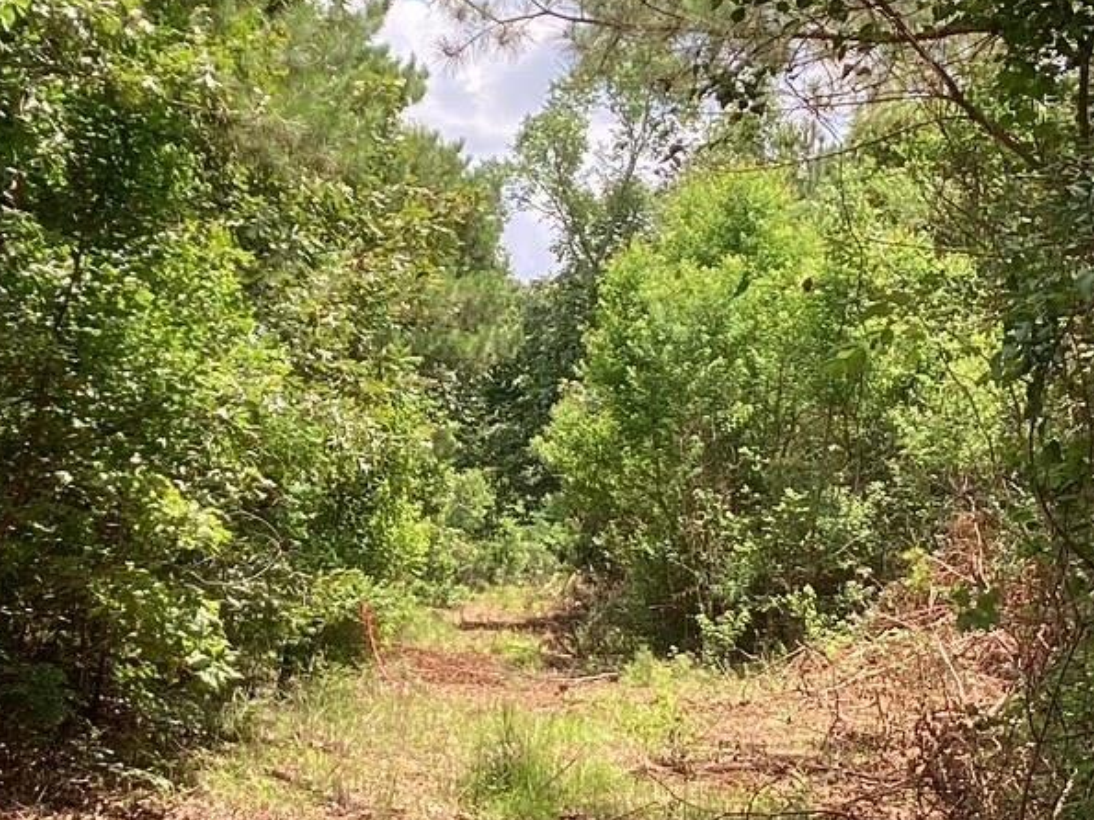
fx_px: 2686
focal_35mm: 85
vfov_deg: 17.4
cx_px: 445
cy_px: 395
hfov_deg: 23.0
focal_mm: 3.3
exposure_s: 1/258
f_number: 2.4
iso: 25
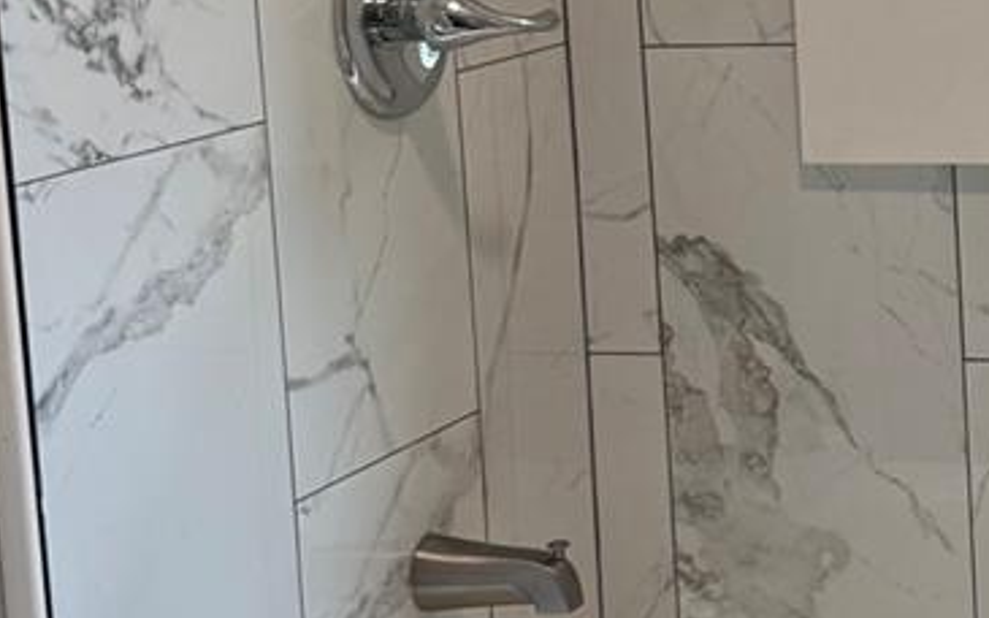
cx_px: 1330
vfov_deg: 12.1
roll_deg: +1.6
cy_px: 62
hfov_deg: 18.0
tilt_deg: -7.0
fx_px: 2884
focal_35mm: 107
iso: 125
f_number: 1.78
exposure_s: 1/120
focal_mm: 6.76
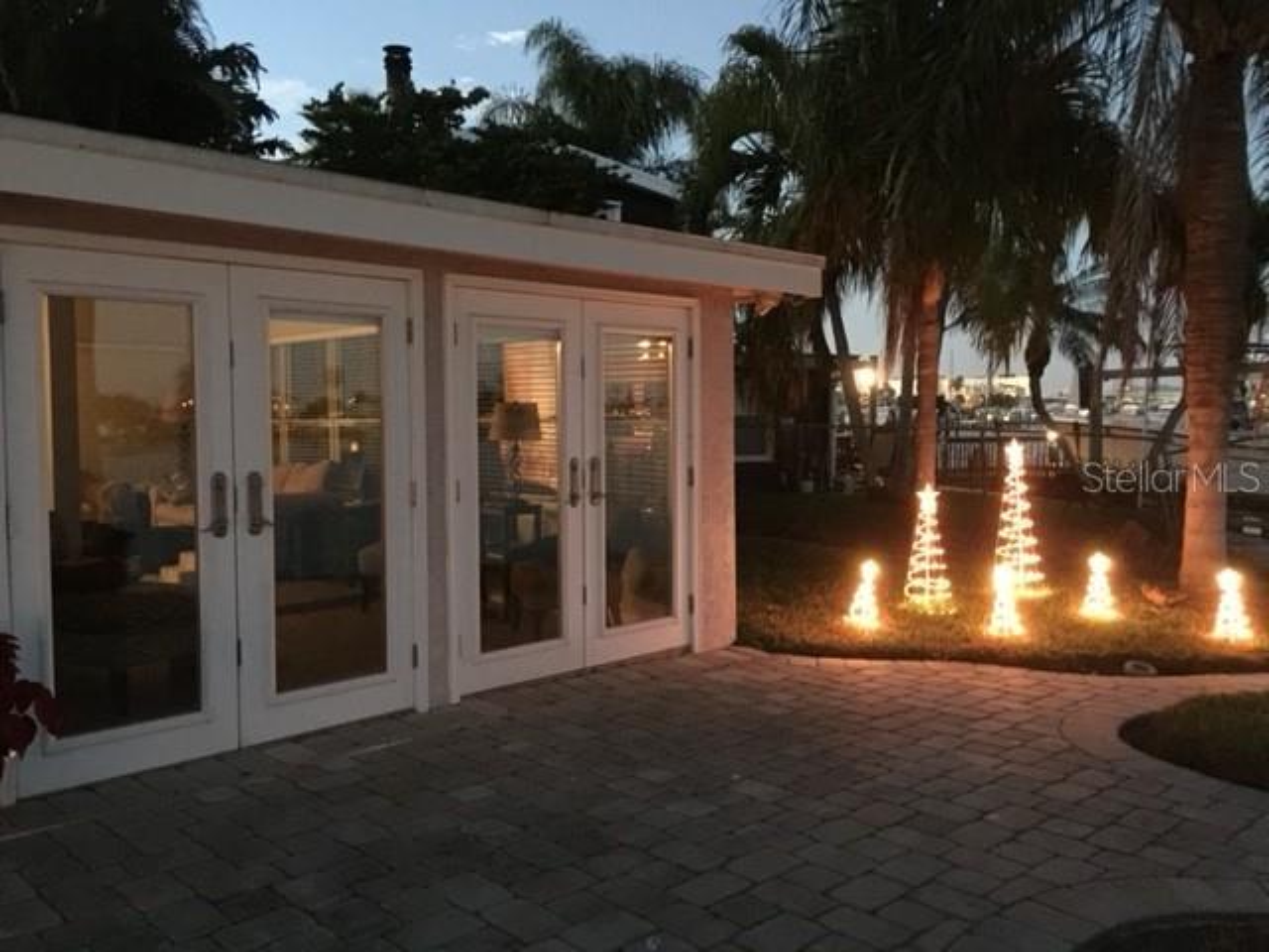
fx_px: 1063
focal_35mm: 29
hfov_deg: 61.7
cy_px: 476
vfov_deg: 48.2
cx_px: 634
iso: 400
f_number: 2.2
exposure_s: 1/4
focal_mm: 4.15
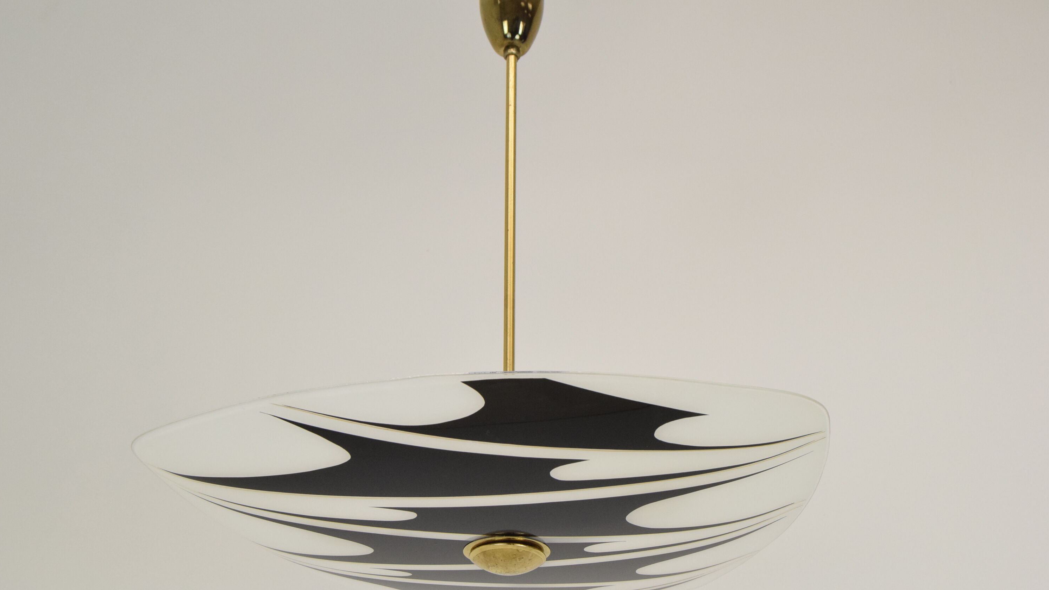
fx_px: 1669
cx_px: 523
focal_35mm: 60
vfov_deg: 20.0
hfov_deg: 34.9
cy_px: 346
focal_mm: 38
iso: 1600
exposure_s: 1/320
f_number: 9
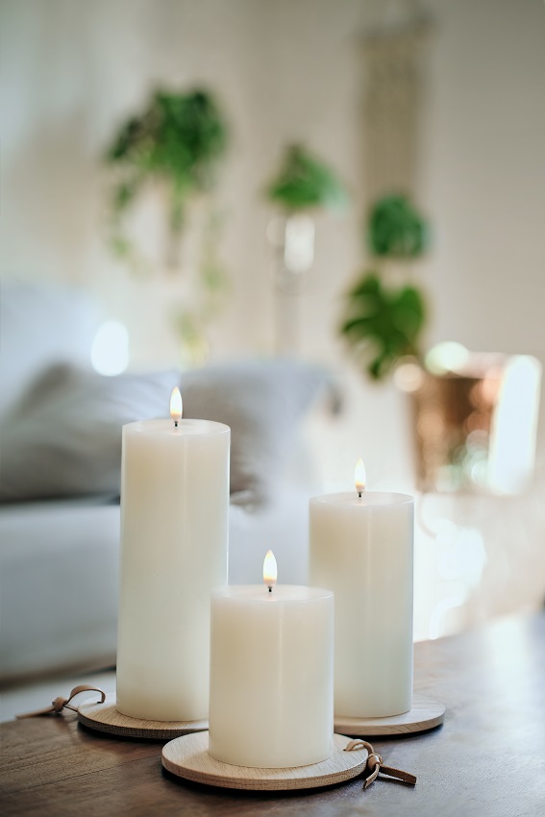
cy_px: 408
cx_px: 272
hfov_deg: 27.0
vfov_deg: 39.6
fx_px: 1135
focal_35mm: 50
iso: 100
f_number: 2
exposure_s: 1/125
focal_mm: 50
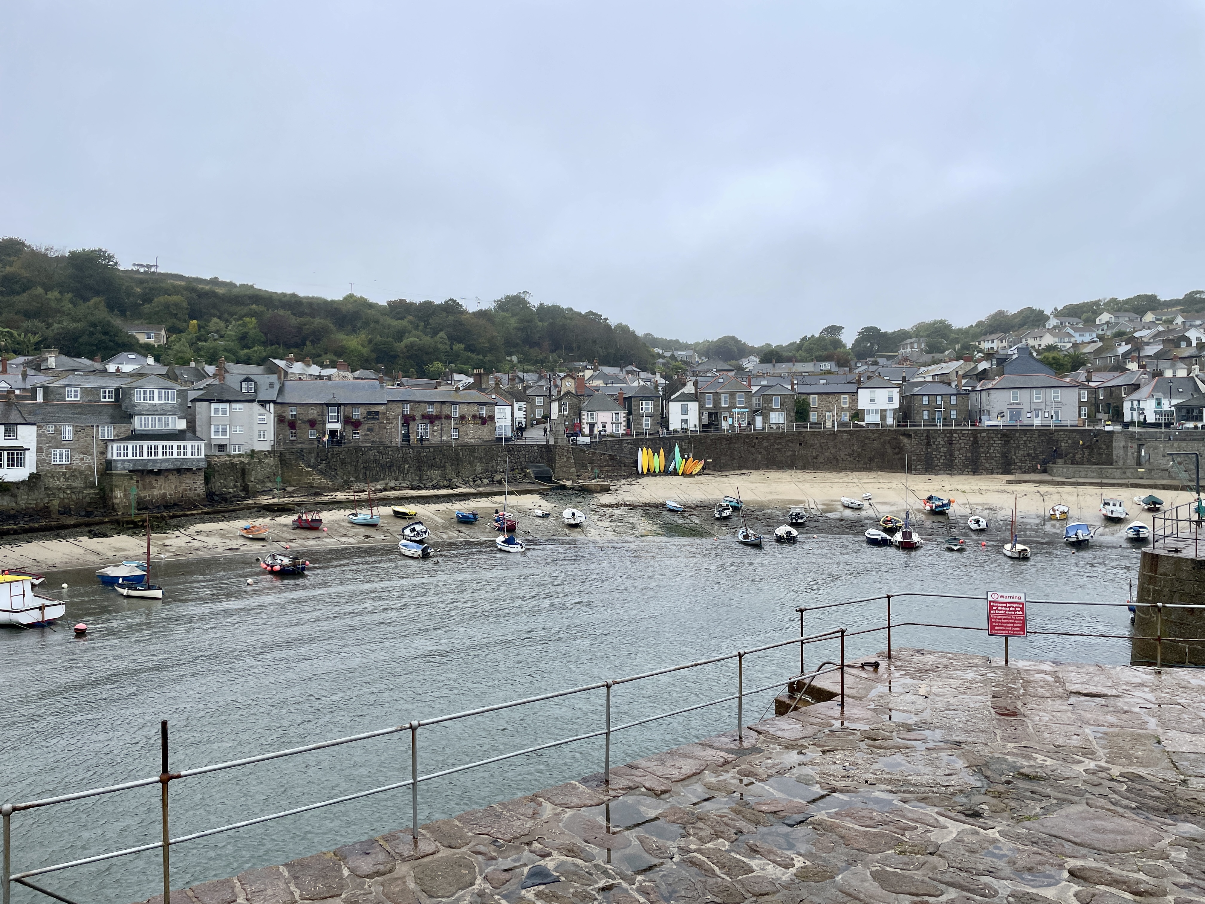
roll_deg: -0.1
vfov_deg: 53.1
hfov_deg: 67.3
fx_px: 905
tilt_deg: -0.1
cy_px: 452
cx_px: 602
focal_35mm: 26
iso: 32
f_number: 1.6
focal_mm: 4.2
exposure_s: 1/1276
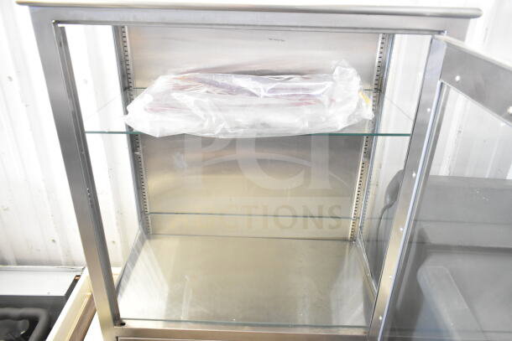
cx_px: 256
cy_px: 170
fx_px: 384
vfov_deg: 48.0
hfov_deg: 67.4
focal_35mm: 27
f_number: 3.5
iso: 2200
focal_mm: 18
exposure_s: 1/30
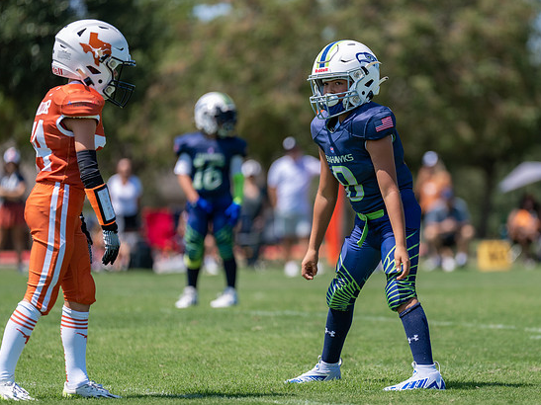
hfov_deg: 7.3
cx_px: 372
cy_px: 212
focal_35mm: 273
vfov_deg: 5.4
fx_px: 4266
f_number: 2.8
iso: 100
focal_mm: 200
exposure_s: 1/2000
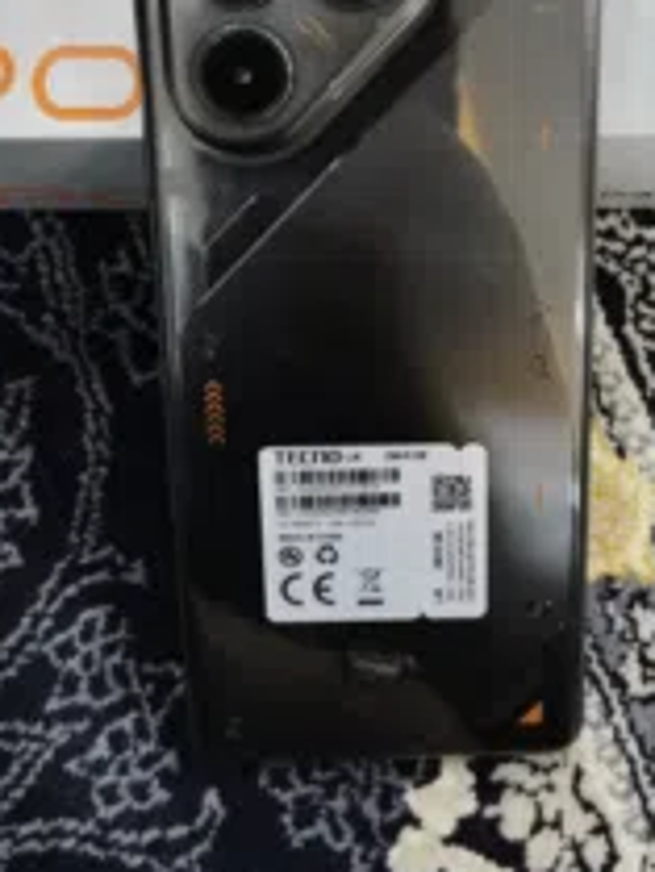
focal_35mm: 44
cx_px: 417
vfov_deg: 42.3
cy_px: 284
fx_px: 1109
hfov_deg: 32.7
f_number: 1.8
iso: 177
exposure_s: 1/100
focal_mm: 5.56
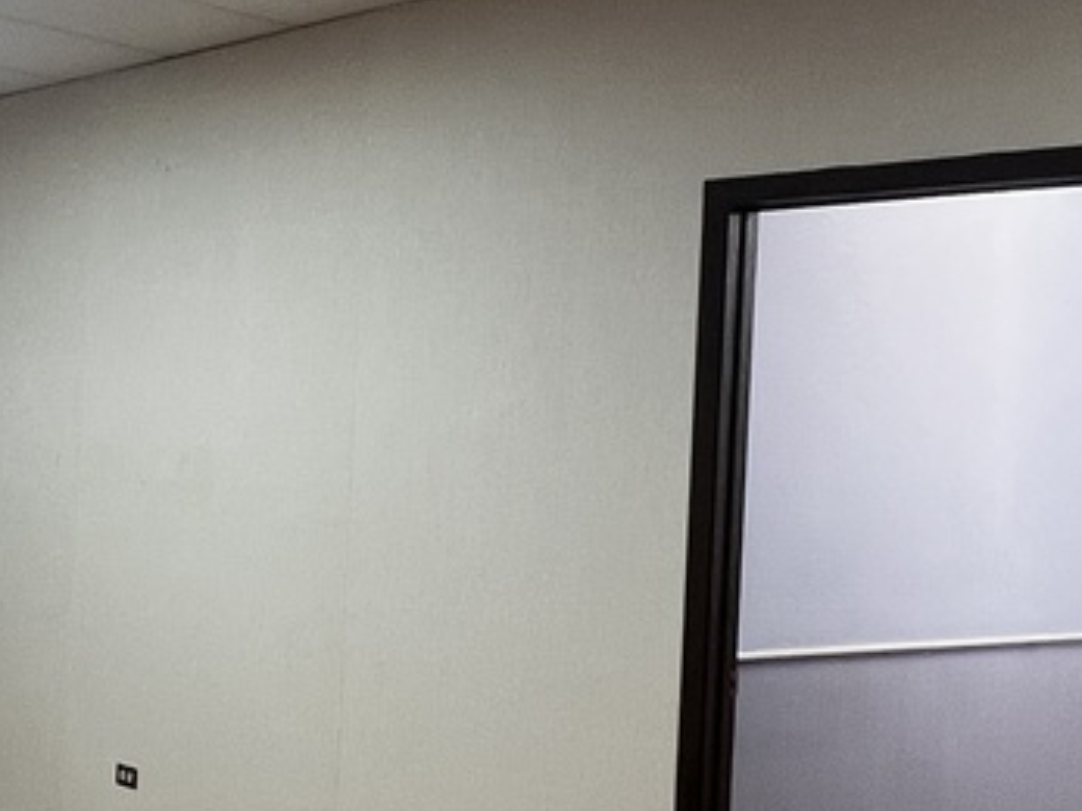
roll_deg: -3.2
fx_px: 1687
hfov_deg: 34.3
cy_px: 462
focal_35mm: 54
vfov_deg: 27.0
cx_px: 196
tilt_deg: -0.9
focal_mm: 1.57
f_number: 1.8
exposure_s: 1/60
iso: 160
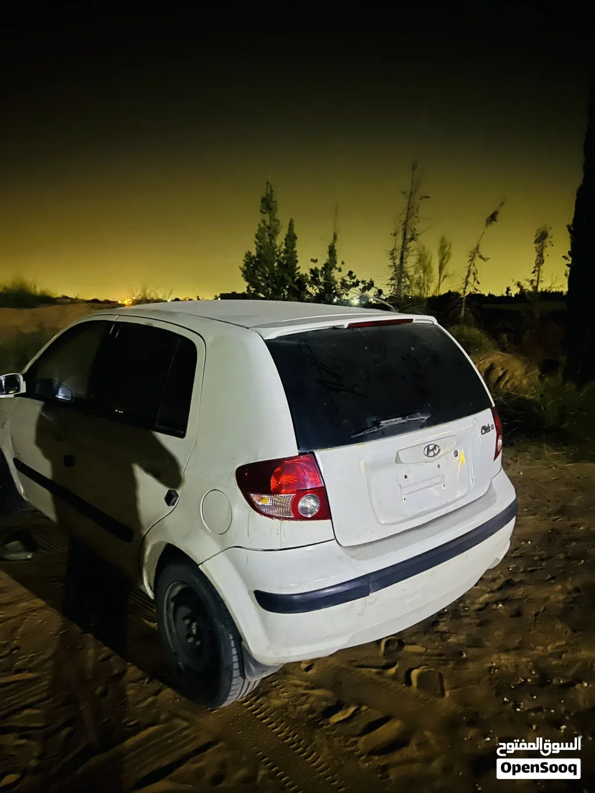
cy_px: 396
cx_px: 298
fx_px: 596
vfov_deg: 67.3
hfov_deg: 53.1
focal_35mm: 26
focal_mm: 5.7
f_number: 1.5
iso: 1000
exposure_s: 1/5
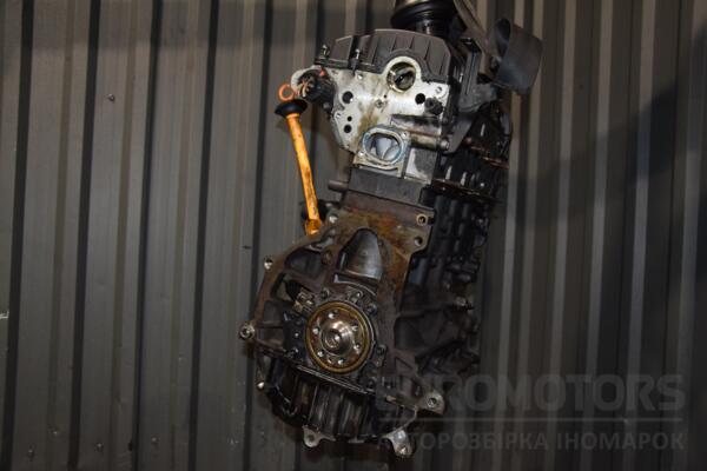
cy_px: 236
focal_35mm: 32
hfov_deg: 59.5
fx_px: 619
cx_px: 354
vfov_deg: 41.7
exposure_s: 1/60
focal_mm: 21
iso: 800
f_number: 5
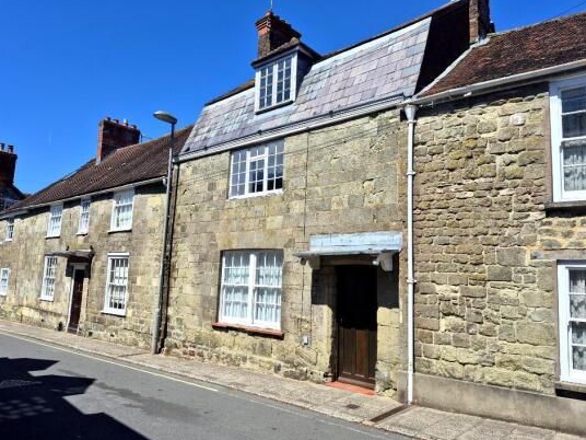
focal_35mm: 25
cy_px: 227
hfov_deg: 69.4
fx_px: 423
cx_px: 285
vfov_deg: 54.9
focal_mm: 5.4
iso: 25
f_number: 1.8
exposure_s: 1/2160
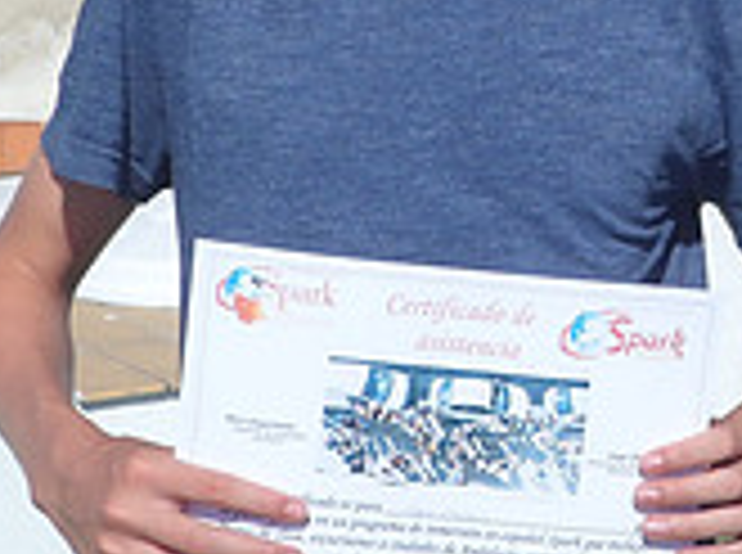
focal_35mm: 148
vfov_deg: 9.9
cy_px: 74
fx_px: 3165
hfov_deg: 13.2
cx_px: 693
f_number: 4.2
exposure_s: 1/1000
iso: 80
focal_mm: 7.8
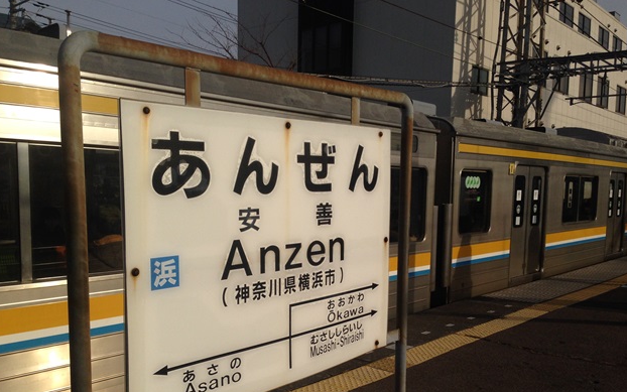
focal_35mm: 36
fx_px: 615
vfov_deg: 35.2
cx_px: 309
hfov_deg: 54.0
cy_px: 241
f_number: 2.4
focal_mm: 4.12
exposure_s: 1/3623
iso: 64
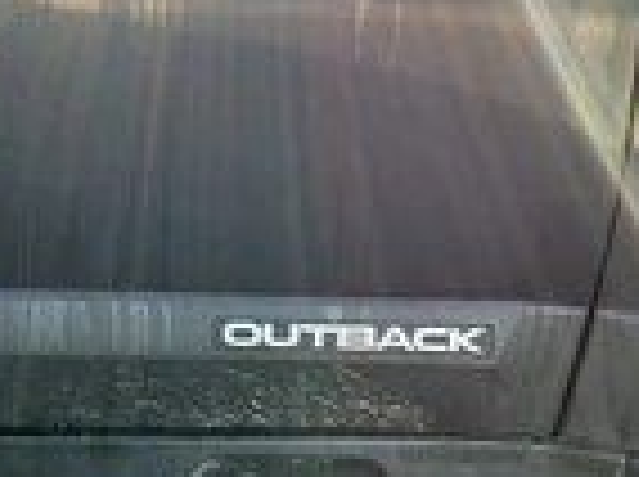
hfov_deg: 23.0
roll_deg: -0.7
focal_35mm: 79
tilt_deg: -12.3
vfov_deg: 18.3
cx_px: -94
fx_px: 1456
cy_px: 54
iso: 16
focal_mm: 3
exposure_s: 1/122
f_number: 1.8
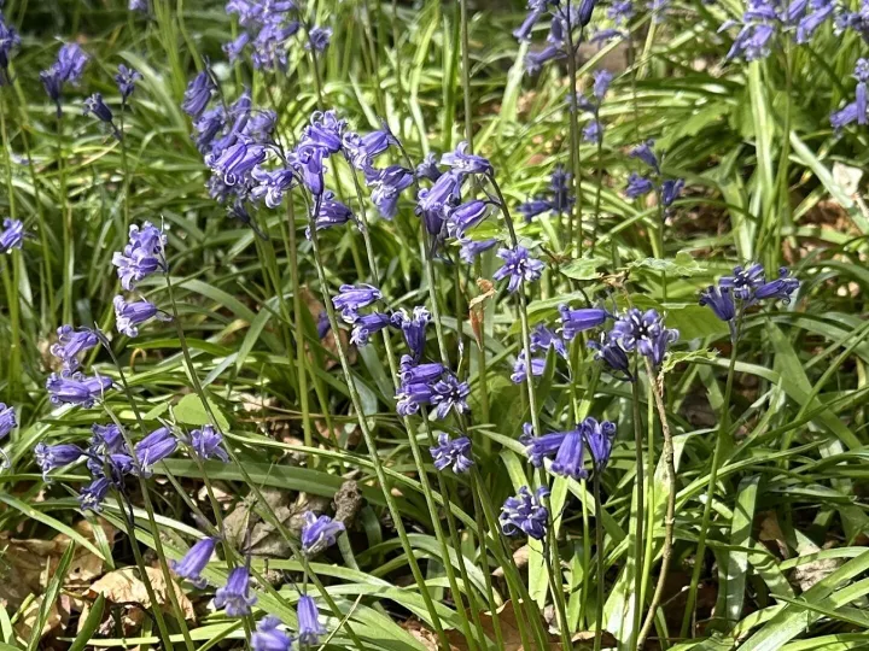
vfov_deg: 56.8
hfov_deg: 71.6
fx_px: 602
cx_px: 434
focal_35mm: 24
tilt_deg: -28.2
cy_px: 326
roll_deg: +6.0
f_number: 1.78
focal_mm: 6.86
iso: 80
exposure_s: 1/421
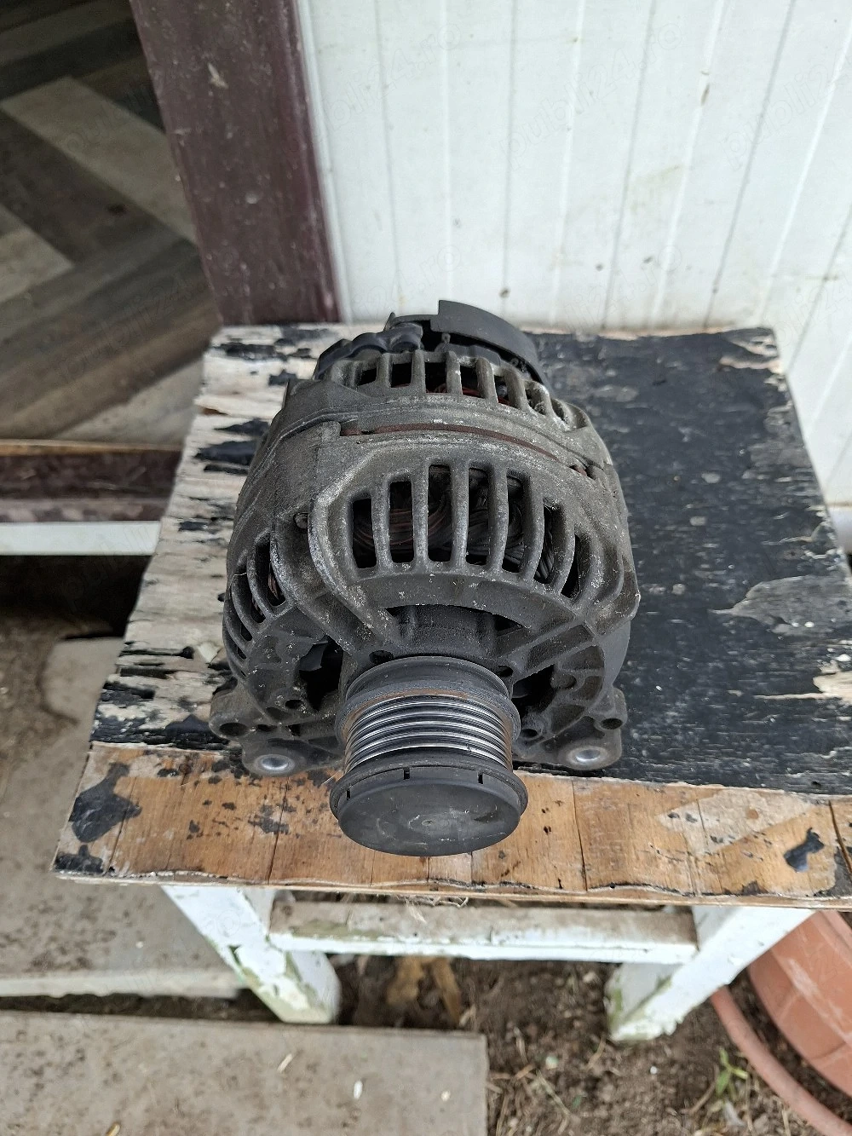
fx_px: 755
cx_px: 426
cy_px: 568
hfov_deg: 58.9
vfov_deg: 73.9
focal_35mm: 23
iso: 50
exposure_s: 1/130
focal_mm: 5.54
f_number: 1.8
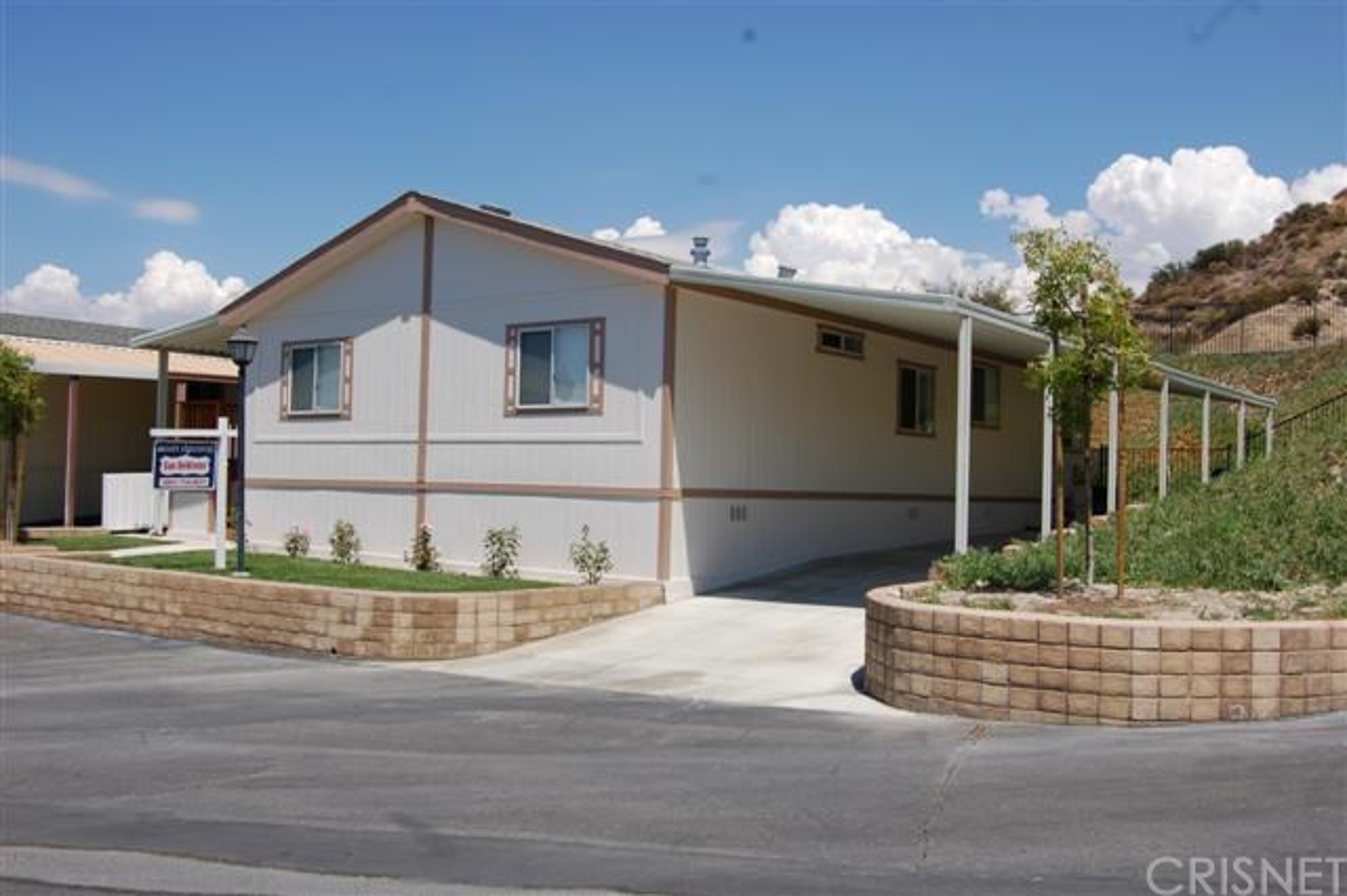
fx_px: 1290
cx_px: 674
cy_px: 448
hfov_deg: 55.1
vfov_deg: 38.3
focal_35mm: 34
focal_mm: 23
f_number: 10
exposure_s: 1/400
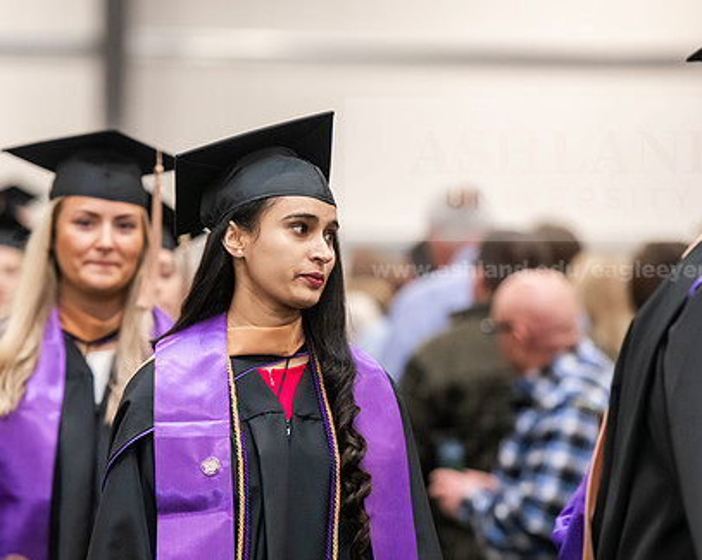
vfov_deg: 7.0
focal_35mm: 221
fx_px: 4588
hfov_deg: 8.7
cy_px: 306
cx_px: 293
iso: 2500
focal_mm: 165
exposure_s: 1/200
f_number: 3.2
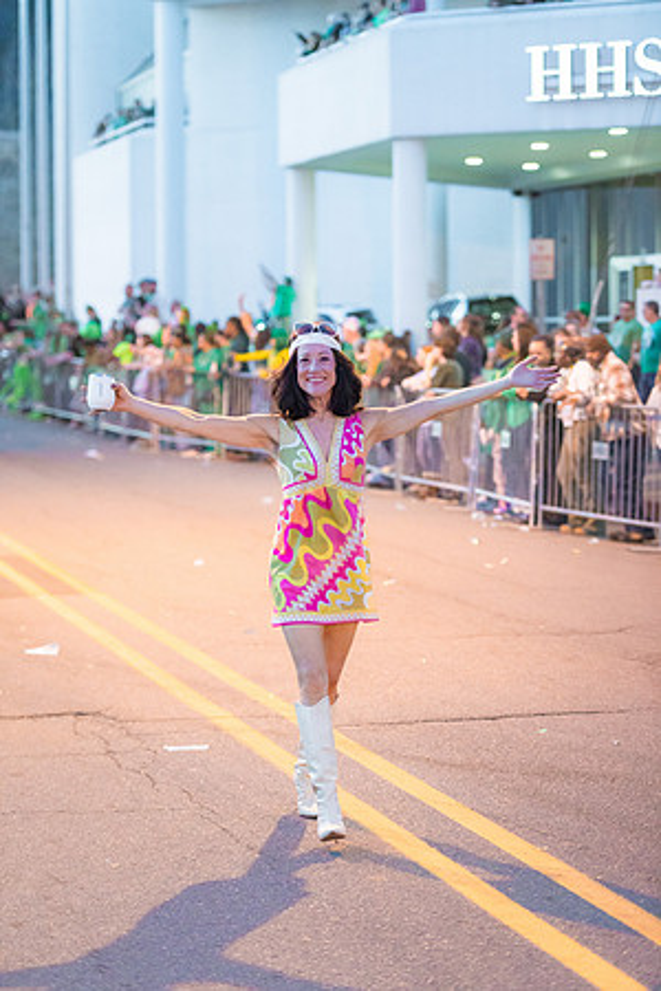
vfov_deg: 22.6
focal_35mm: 90
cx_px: 330
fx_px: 2479
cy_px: 496
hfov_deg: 15.2
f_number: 2.8
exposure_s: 1/250
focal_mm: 90
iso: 8000
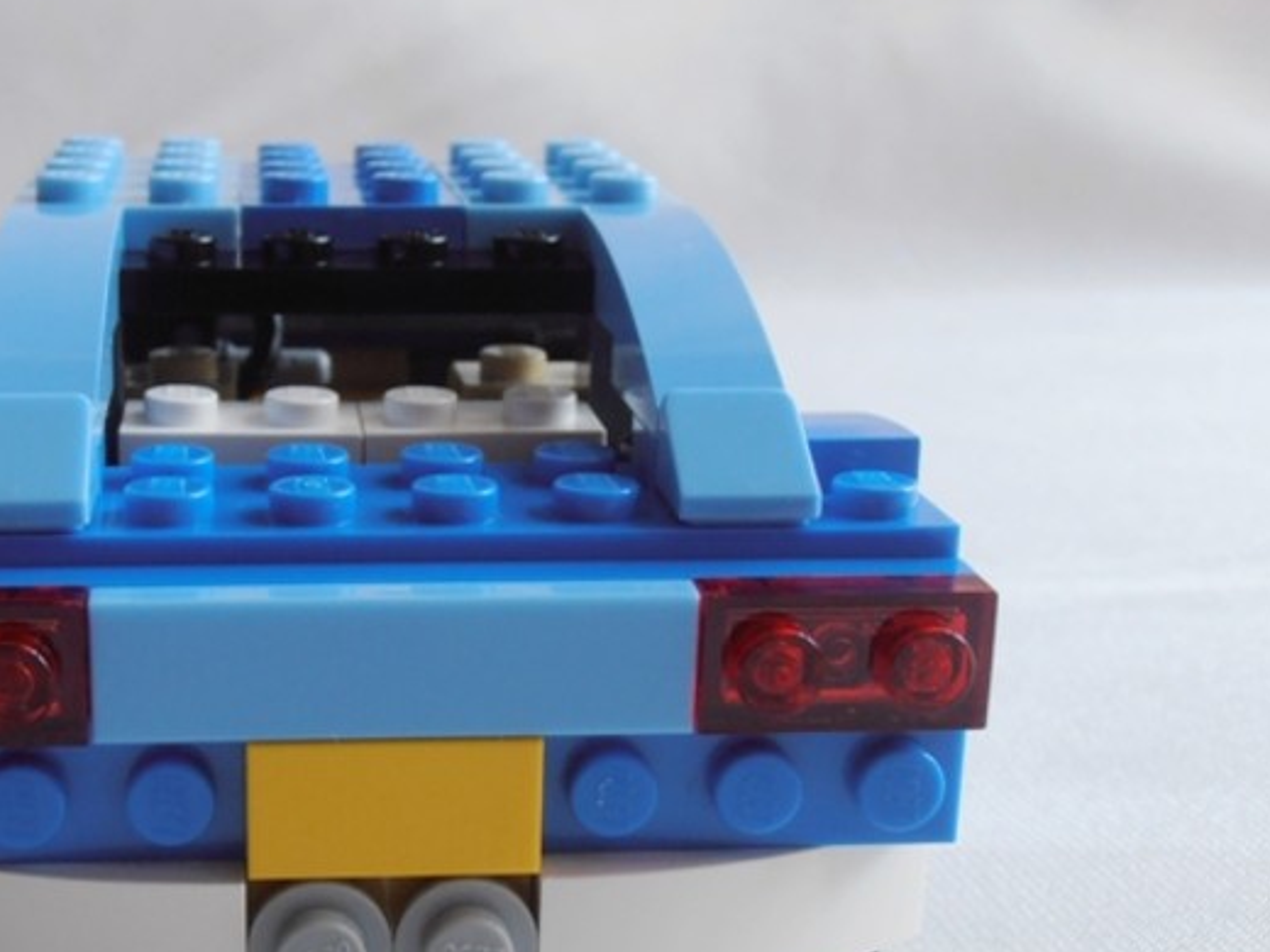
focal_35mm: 64
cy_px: 590
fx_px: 2348
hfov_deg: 30.0
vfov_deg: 22.9
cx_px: 391
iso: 80
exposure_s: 1/80
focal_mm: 6.61
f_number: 3.9
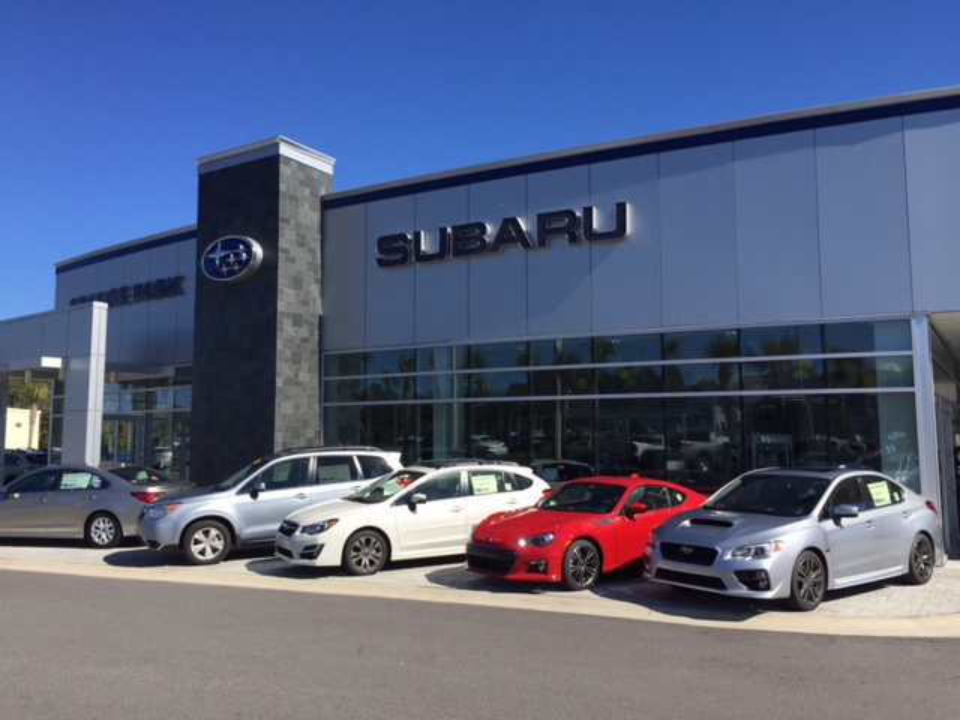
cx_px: 480
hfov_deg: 61.7
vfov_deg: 48.2
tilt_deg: +4.3
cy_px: 360
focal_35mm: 29
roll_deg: -0.4
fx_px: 804
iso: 32
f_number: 2.2
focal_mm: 4.15
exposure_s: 1/2083
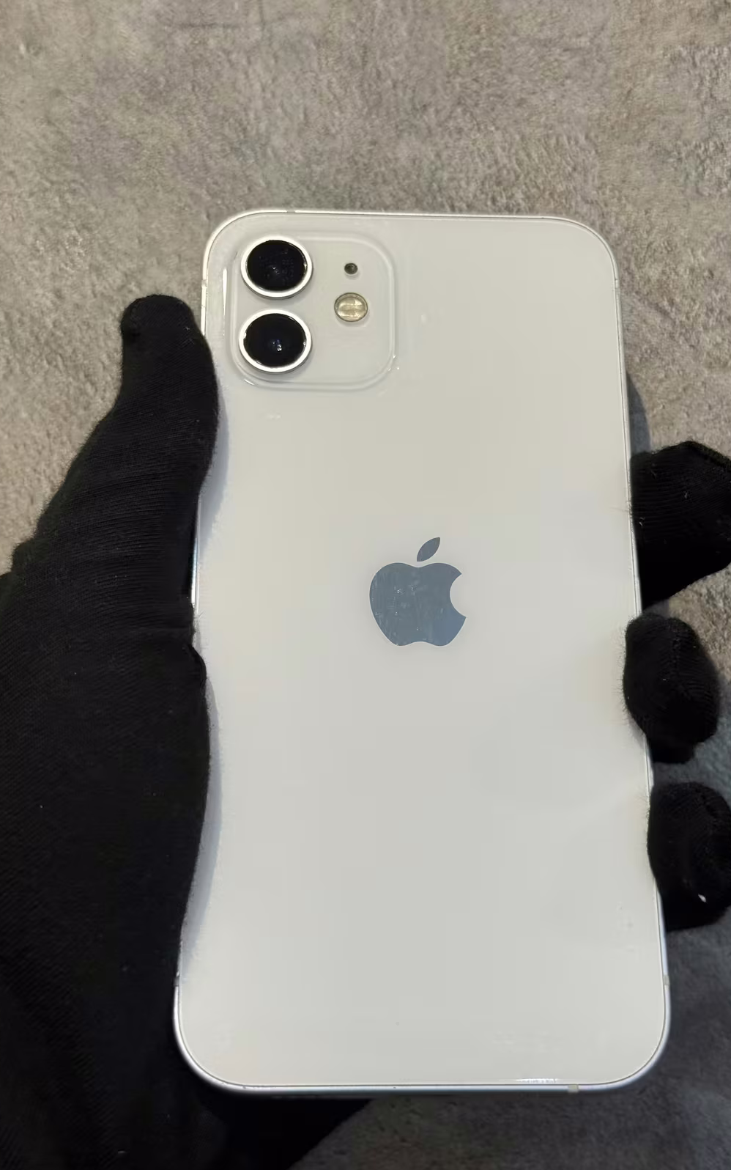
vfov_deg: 39.6
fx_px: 1625
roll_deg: -2.4
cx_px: 393
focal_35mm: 51
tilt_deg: +5.2
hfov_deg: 25.3
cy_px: 585
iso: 80
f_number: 1.78
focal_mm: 6.76
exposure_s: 1/100
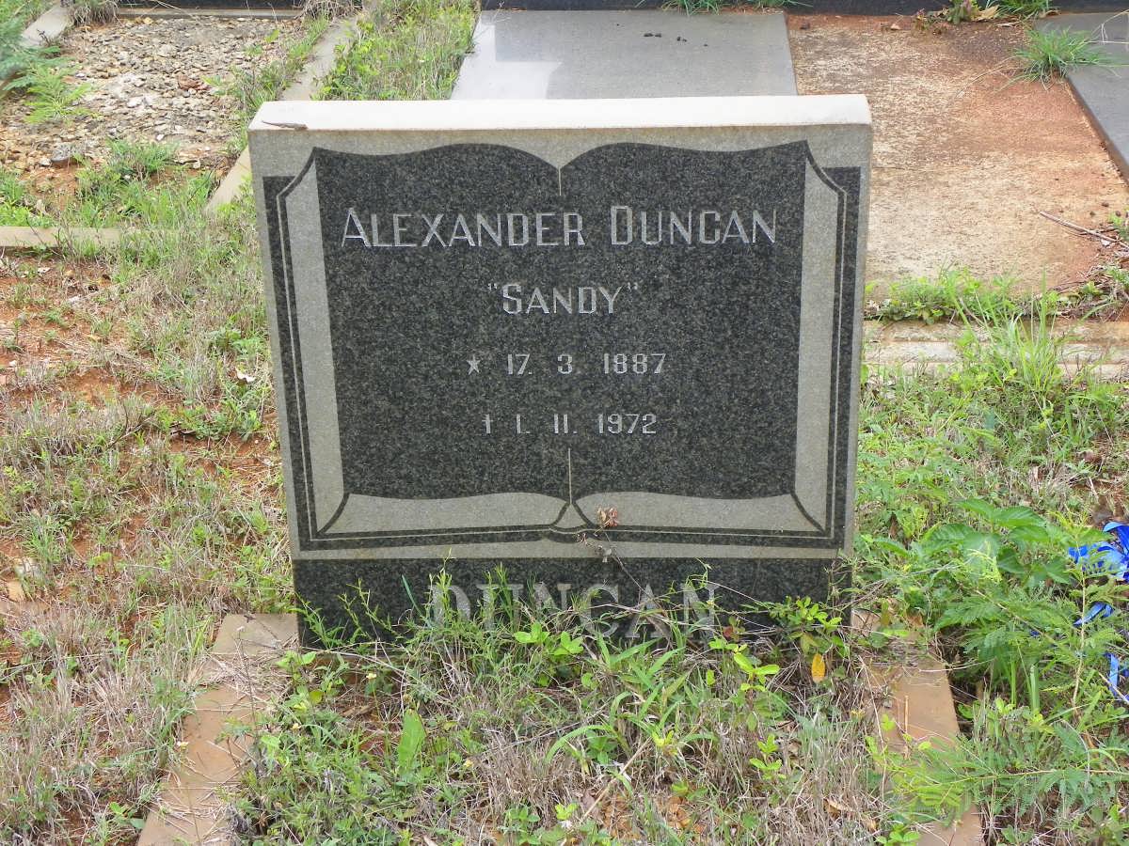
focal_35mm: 62
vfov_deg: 23.7
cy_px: 423
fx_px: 2022
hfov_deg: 31.2
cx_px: 564
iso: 64
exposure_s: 1/160
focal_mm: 11
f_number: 3.5
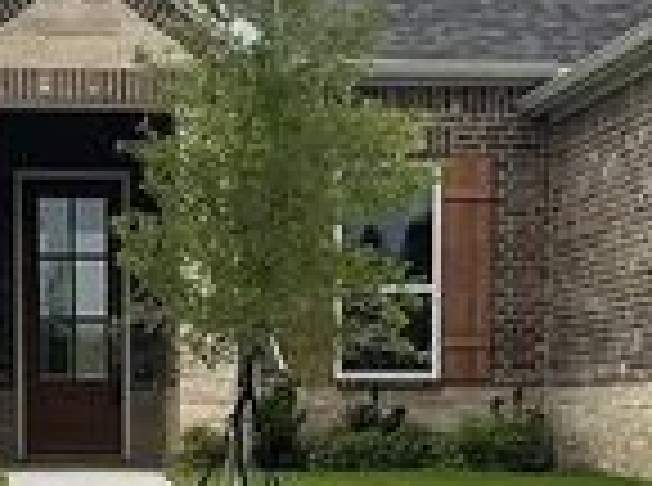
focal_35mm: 177
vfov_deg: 8.1
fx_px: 3326
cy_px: 801
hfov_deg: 11.2
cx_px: 265
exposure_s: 1/3788
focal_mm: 5.1
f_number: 1.6
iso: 32
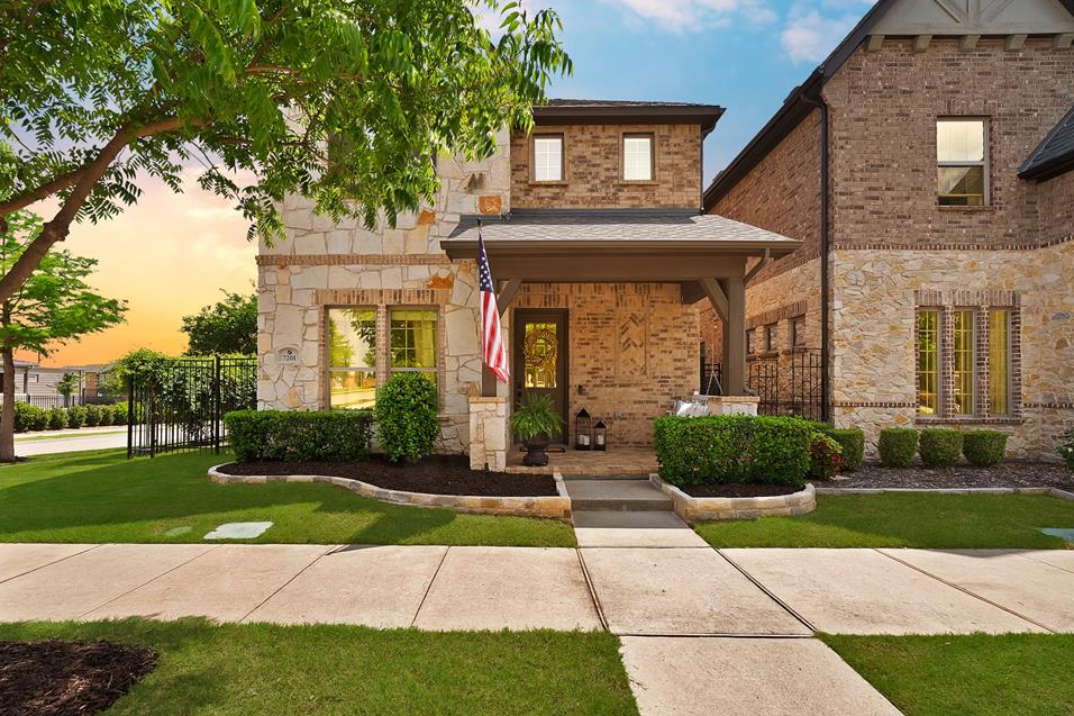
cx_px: 504
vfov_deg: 77.3
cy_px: 364
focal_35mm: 15
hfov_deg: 100.3
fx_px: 447
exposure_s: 1/250
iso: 640
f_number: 9
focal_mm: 14
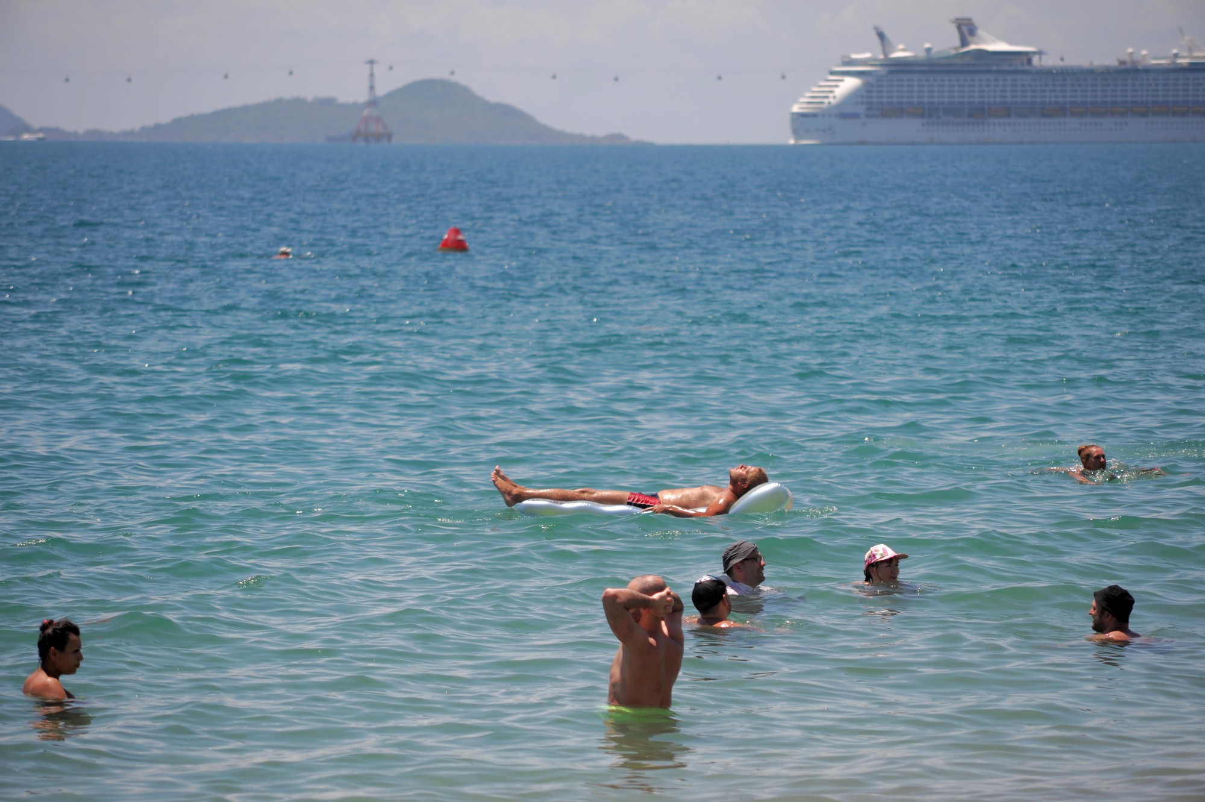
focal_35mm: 210
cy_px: 401
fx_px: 7025
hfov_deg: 9.8
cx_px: 602
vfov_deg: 6.5
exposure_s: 1/1000
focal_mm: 210
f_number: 5.6
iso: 200
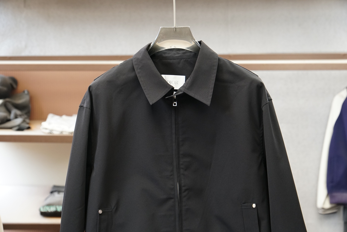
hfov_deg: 28.1
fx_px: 694
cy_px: 116
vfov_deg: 18.9
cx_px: 174
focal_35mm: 72
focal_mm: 48
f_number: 4
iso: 1000
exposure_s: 1/125
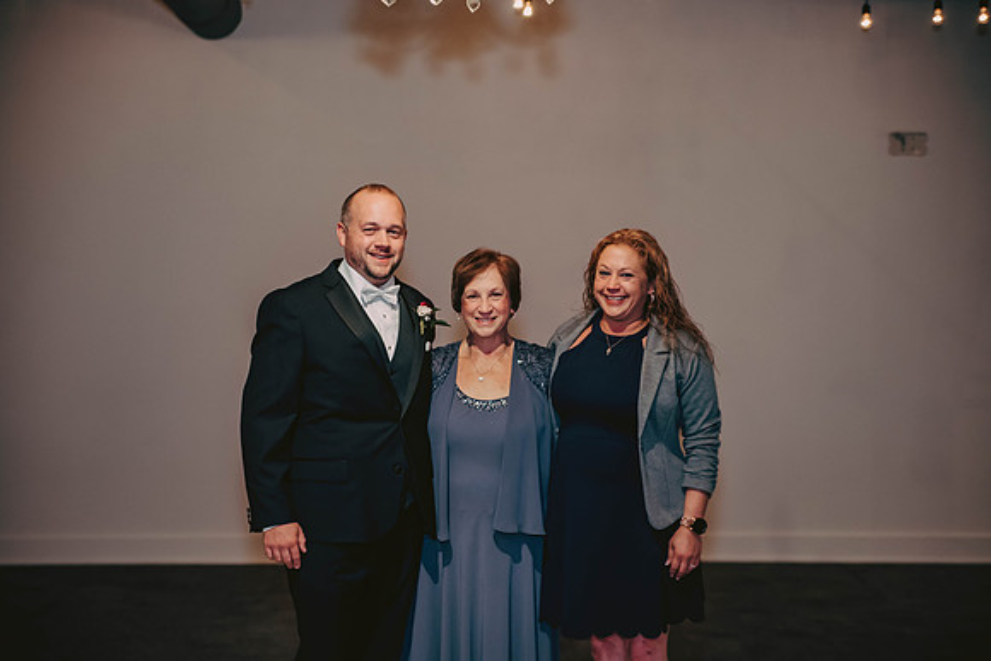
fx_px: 1982
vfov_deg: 18.9
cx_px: 496
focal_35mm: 72
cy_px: 330
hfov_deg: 28.1
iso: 1250
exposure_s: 1/60
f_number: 3.2
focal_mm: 72
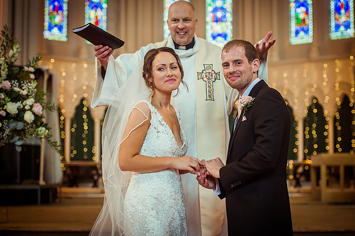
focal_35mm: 75
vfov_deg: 18.2
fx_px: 739
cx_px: 185
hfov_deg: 27.0
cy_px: 114
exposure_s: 1/320
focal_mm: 70
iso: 1600
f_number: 2.8
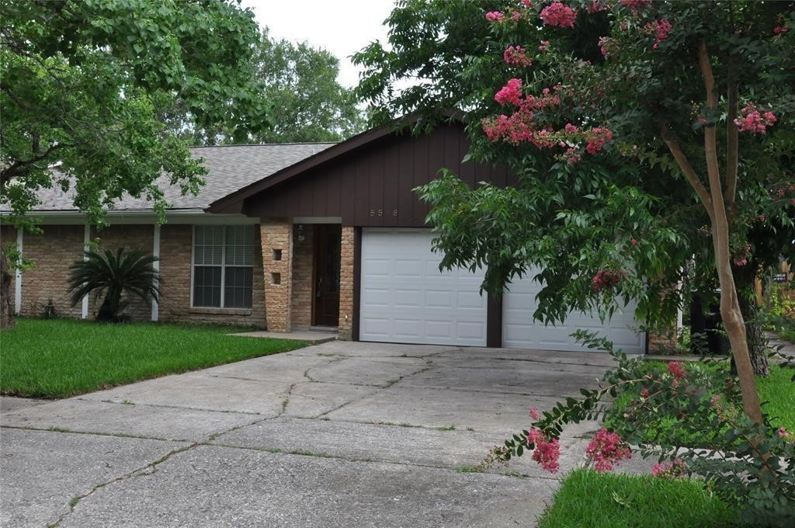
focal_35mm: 38
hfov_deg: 51.3
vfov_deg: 35.4
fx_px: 827
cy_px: 264
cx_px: 398
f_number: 14
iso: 800
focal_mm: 25
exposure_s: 1/200
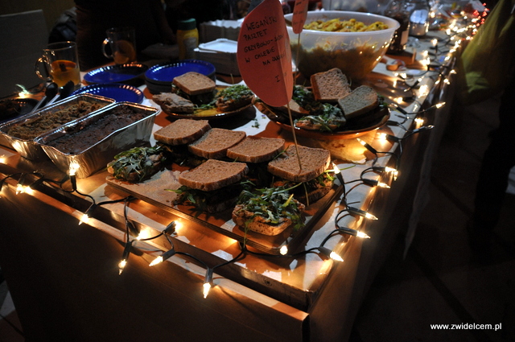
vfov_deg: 47.8
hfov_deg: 67.4
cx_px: 258
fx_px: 386
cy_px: 171
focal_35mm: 27
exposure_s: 1/50
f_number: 3.5
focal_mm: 18
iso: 800
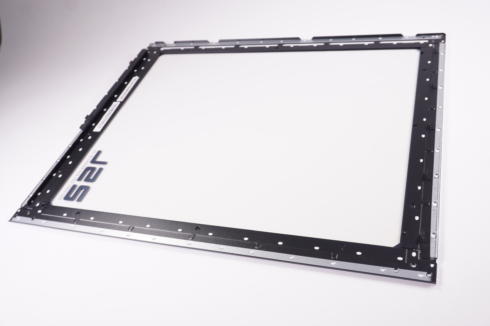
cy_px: 163
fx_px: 469
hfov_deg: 55.1
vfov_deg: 38.3
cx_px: 245
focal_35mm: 34
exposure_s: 1/200
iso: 400
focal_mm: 23
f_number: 6.3
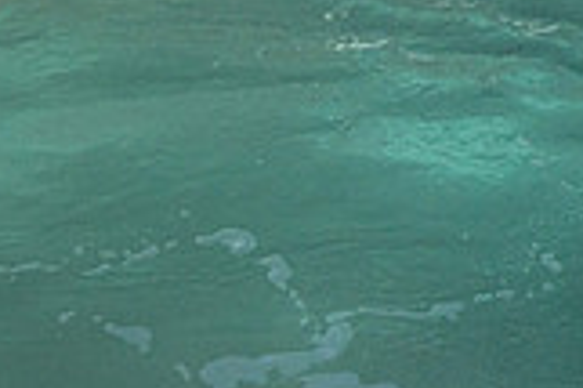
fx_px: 43680
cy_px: 288
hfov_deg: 0.8
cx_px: -445
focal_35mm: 2700
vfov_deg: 0.5
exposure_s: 1/1250
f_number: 5.6
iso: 280
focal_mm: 500
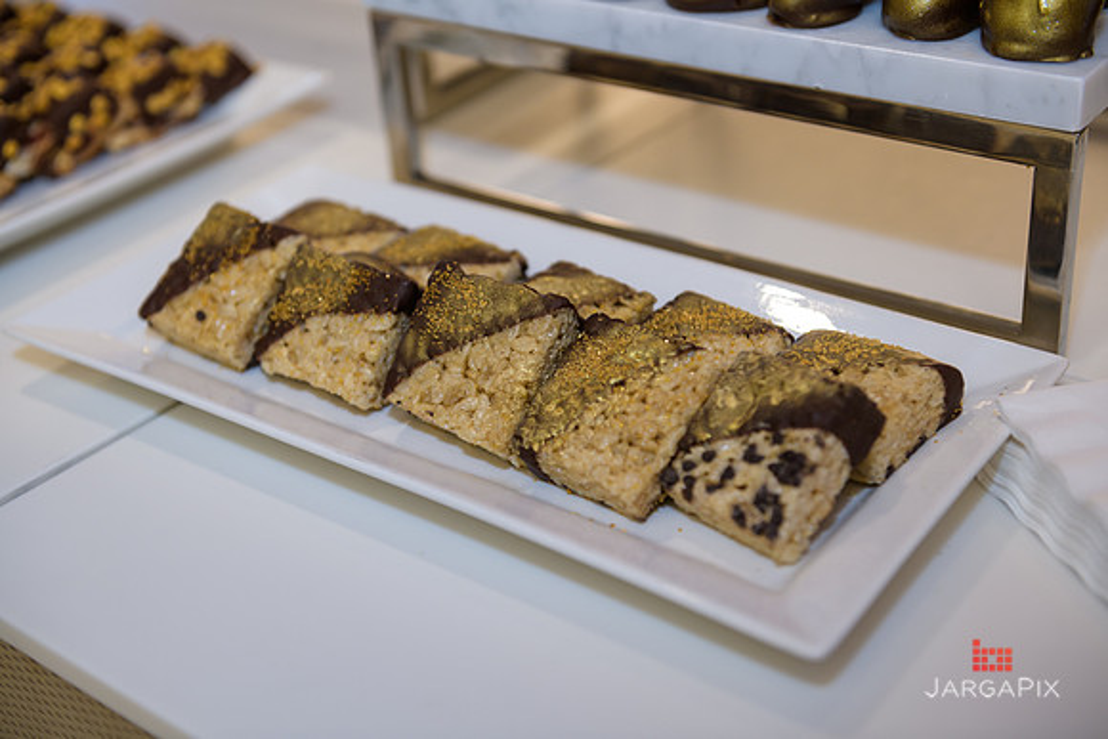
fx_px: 1601
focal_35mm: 52
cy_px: 370
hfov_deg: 38.2
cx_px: 554
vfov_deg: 26.0
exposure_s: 1/125
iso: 400
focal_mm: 52
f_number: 3.2
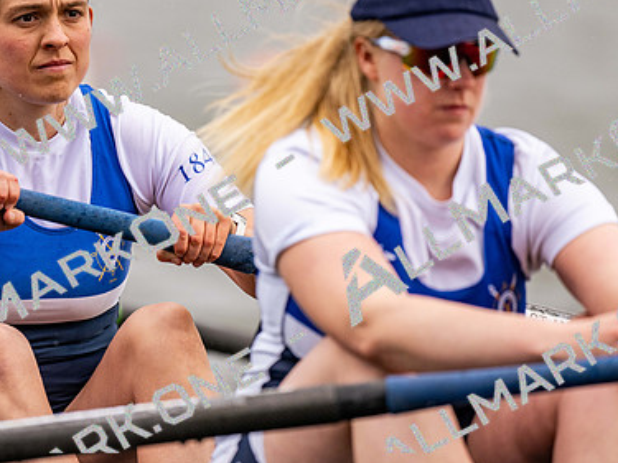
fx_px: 15920
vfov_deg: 1.7
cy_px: 171
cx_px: 201
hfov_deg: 2.2
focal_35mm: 892
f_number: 4
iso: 720
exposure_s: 1/2500
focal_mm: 600
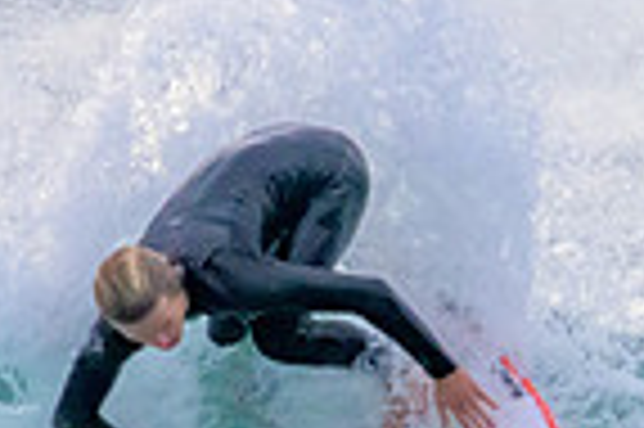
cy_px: 493
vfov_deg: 0.4
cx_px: 567
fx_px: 58090
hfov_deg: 0.6
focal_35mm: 3251
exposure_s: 1/2000
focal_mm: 800
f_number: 11
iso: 7200
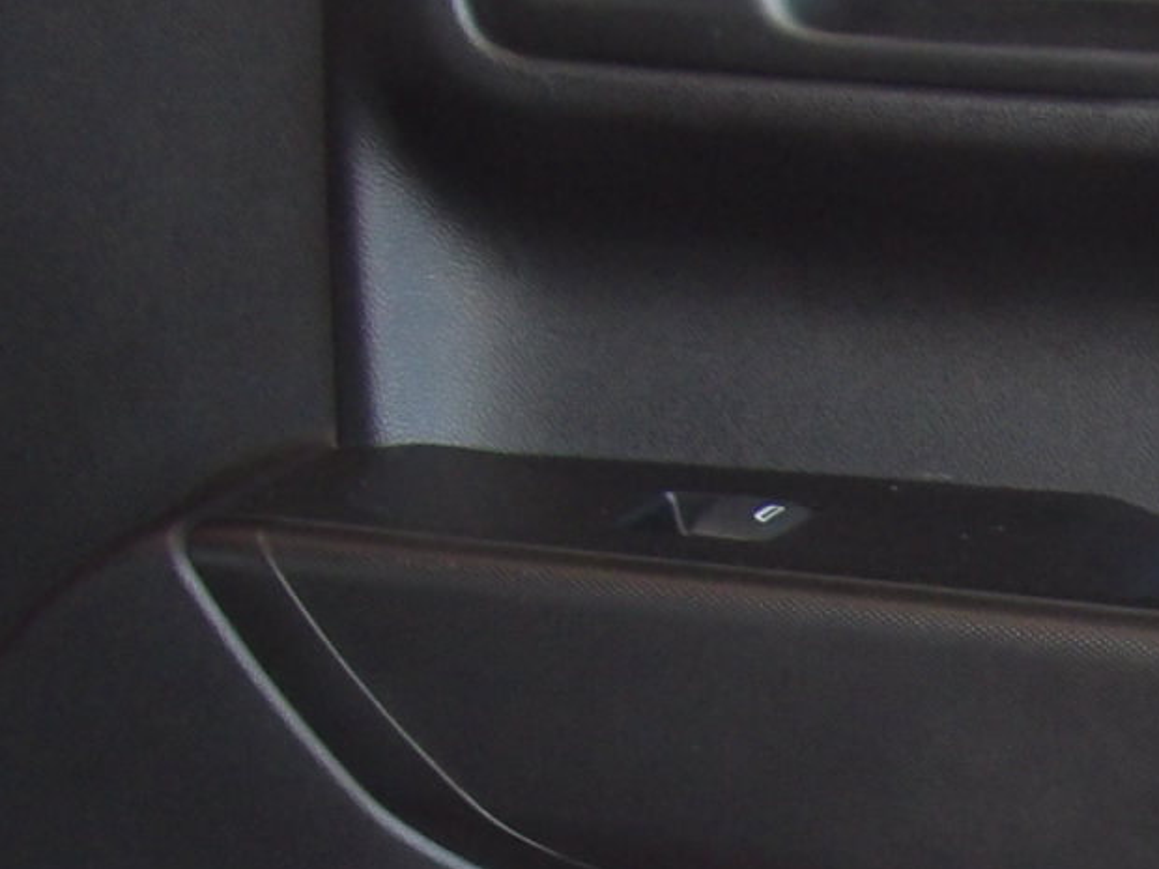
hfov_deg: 11.7
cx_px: 1600
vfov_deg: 9.0
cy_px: 1127
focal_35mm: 163
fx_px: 5458
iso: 200
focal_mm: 7
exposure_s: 1/31
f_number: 3.7
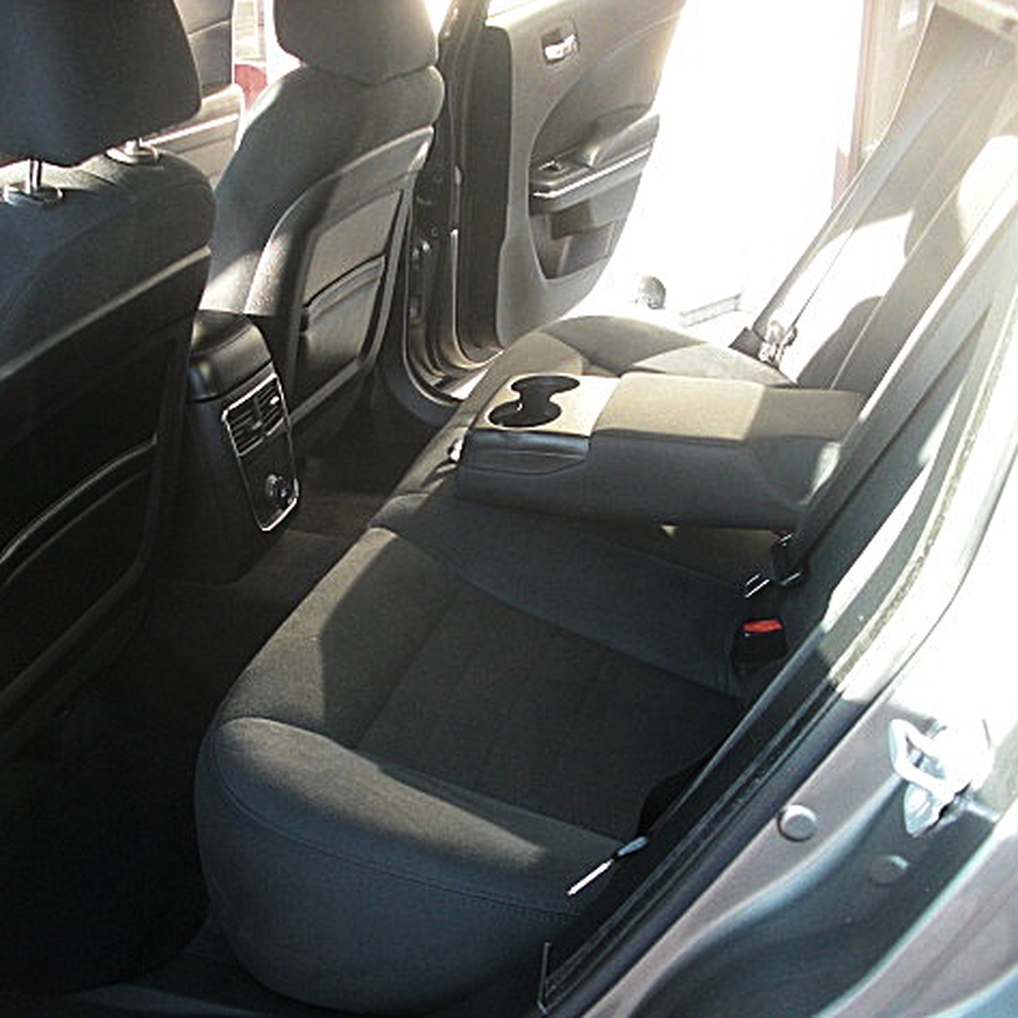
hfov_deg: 39.1
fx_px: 1431
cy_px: 513
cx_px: 425
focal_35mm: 43
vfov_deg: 39.2
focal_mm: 6.3
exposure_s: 1/80
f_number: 2.8
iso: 200
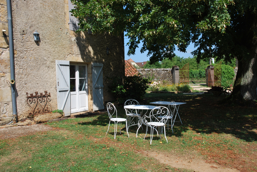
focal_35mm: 33
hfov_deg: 57.2
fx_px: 236
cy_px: 86
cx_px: 128
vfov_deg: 40.1
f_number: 8
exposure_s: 1/250
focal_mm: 22
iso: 100
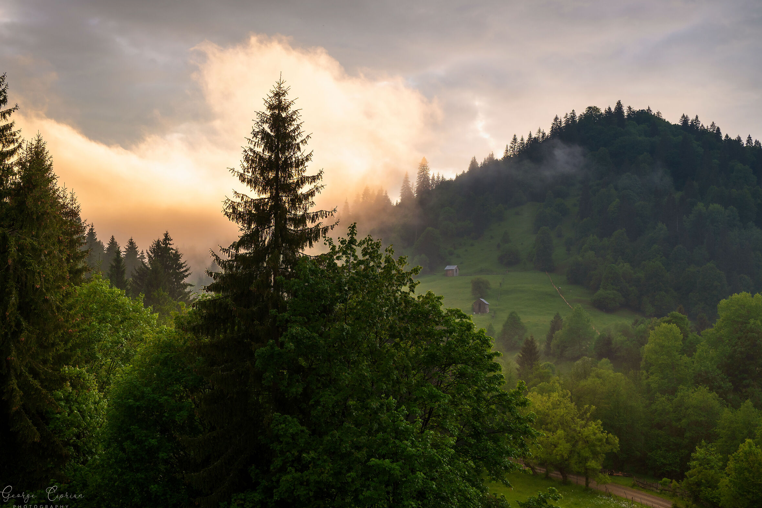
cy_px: 255
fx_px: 931
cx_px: 381
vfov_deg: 30.5
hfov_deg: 44.5
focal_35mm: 44
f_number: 4
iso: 280
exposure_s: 1/250
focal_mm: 43
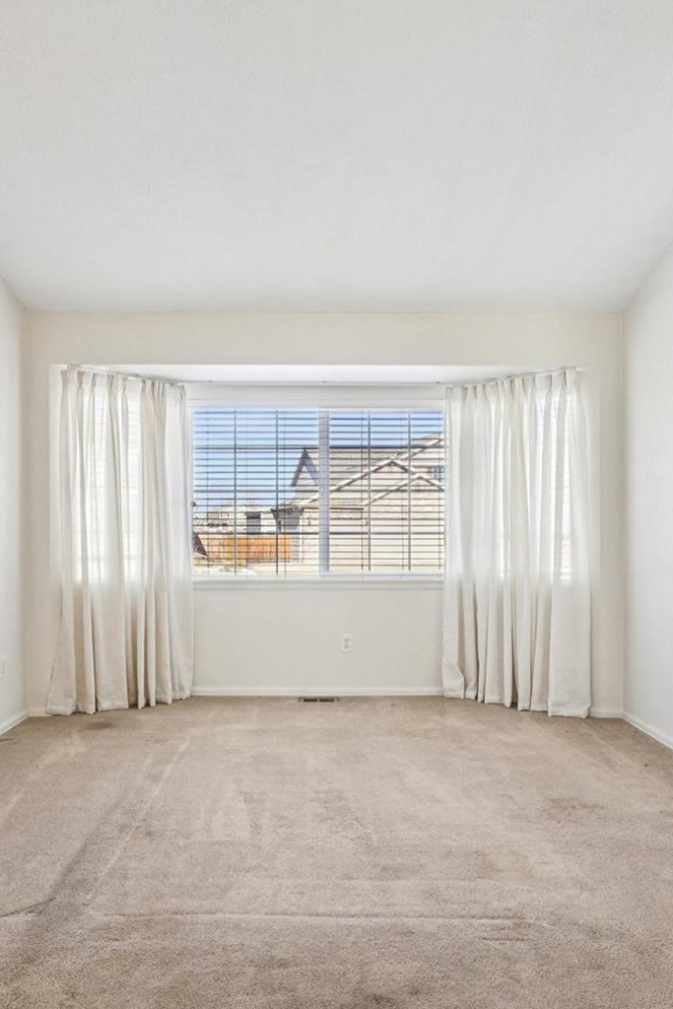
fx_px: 723
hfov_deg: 49.9
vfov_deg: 69.8
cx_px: 325
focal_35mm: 26
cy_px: 516
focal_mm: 11
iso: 125
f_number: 8
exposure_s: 1/30
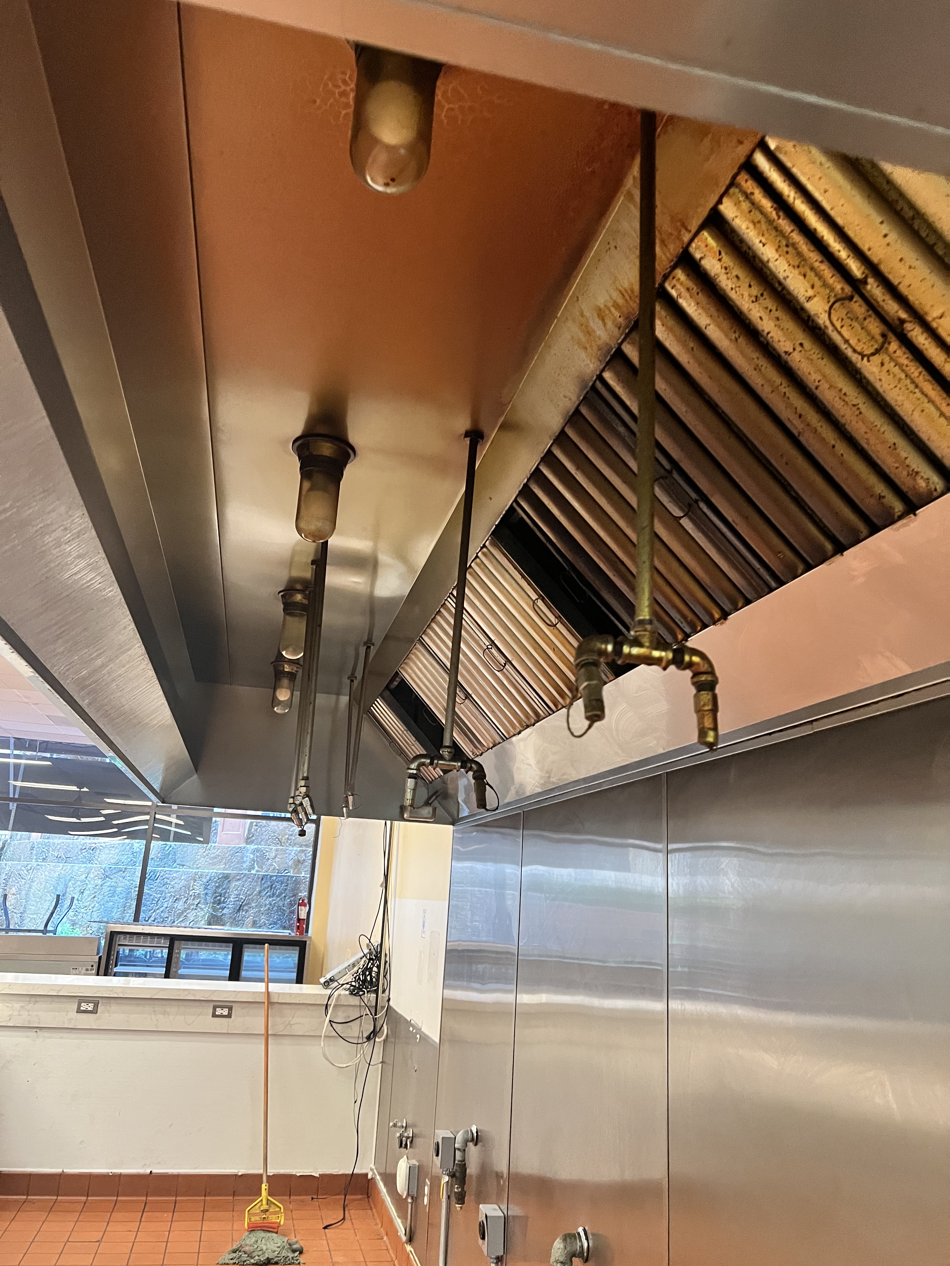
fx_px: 951
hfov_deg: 53.1
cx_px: 475
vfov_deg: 67.3
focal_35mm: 26
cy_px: 633
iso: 500
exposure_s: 1/60
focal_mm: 5.7
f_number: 1.5
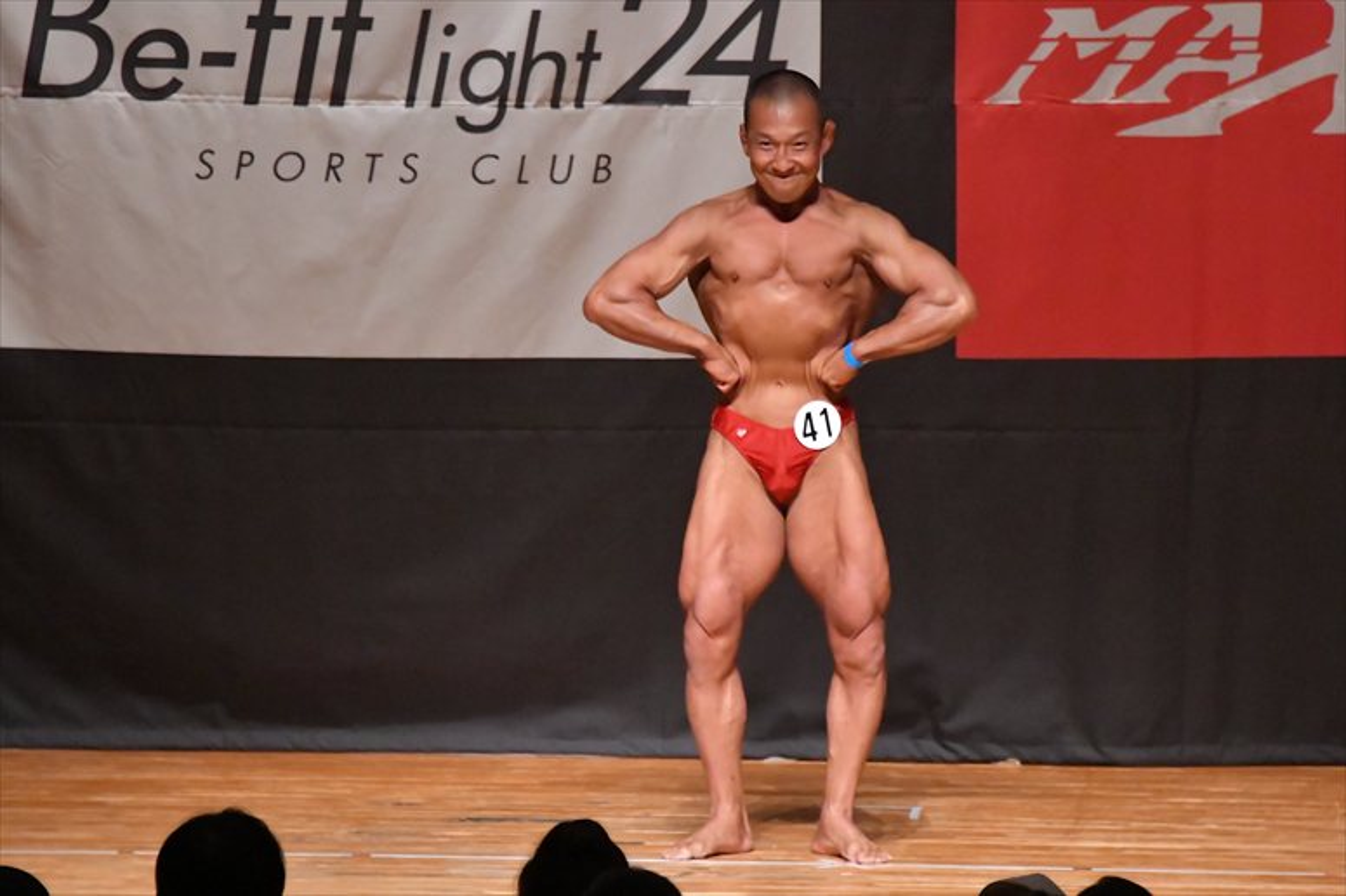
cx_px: 673
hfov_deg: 6.9
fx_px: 11211
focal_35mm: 300
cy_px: 448
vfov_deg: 4.6
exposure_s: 1/400
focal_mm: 200
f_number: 5.6
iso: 12800
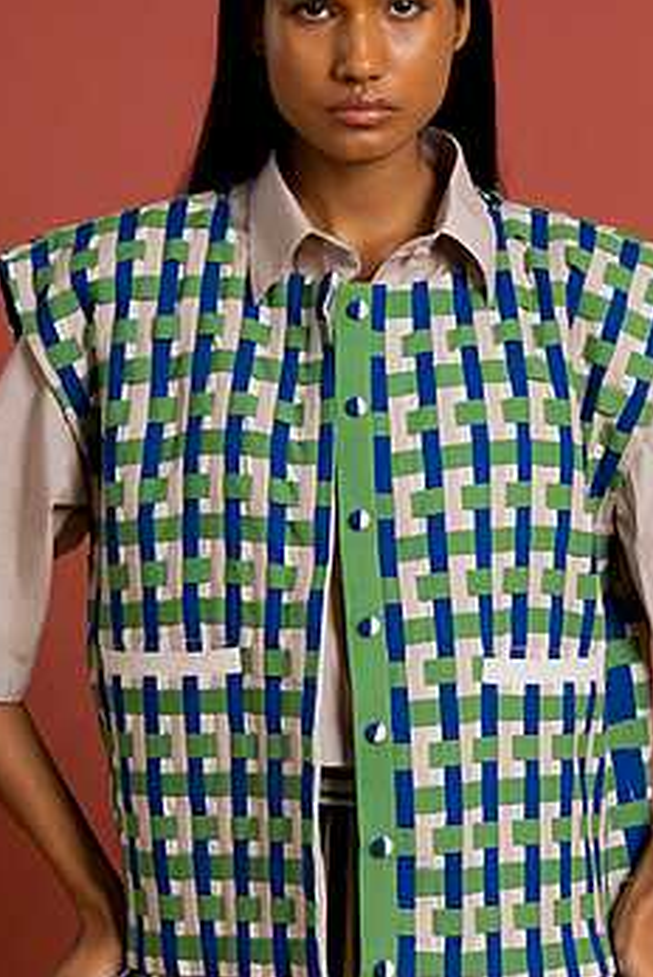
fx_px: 1846
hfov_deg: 20.1
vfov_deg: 29.6
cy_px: 505
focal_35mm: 68
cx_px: 343
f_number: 2.8
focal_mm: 45
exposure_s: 1/200
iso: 1000
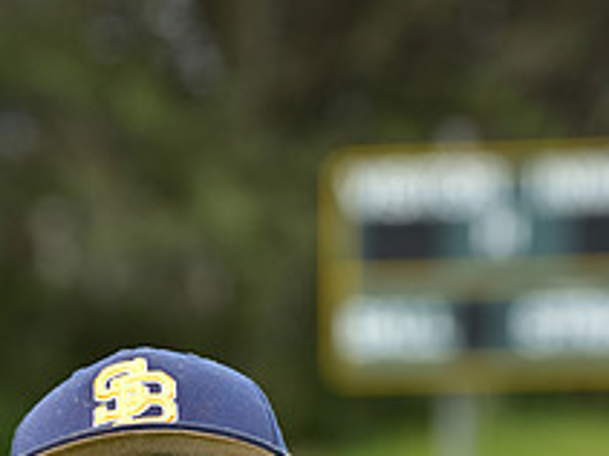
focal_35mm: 450
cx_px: 137
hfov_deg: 4.4
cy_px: 831
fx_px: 7912
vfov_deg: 3.3
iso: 400
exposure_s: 1/250
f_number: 6.3
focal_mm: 170
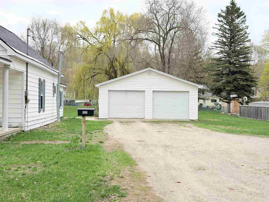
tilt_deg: -1.2
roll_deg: -0.3
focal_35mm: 48
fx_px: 373
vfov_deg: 30.3
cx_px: 134
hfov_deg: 39.7
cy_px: 101
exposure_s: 1/2415
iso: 80
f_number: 1.78
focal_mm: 6.76
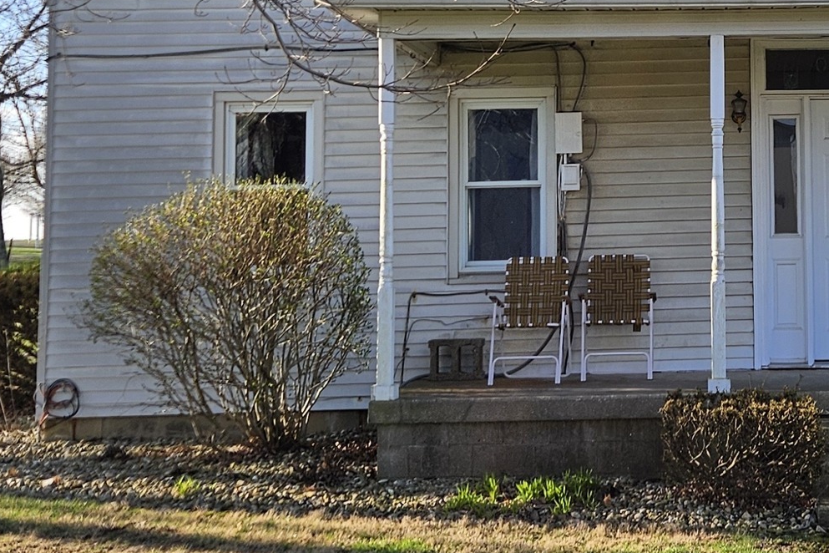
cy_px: 123
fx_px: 1704
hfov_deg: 26.0
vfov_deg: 18.3
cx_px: 817
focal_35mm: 74
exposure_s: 1/707
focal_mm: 5.4
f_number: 1.8
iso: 25
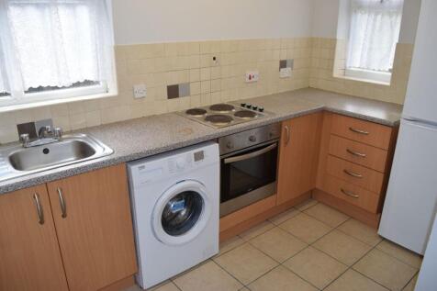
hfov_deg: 67.4
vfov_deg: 47.9
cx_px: 218
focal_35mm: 27
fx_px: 328
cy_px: 146
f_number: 5.6
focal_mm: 18
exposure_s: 1/125
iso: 720
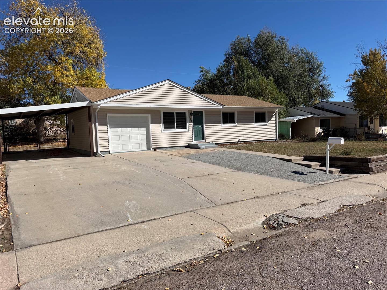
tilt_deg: -2.2
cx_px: 194
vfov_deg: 56.8
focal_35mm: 24
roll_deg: +2.2
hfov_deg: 71.6
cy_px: 145
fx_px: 268
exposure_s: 1/8130
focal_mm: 6.76
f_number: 1.78
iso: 80
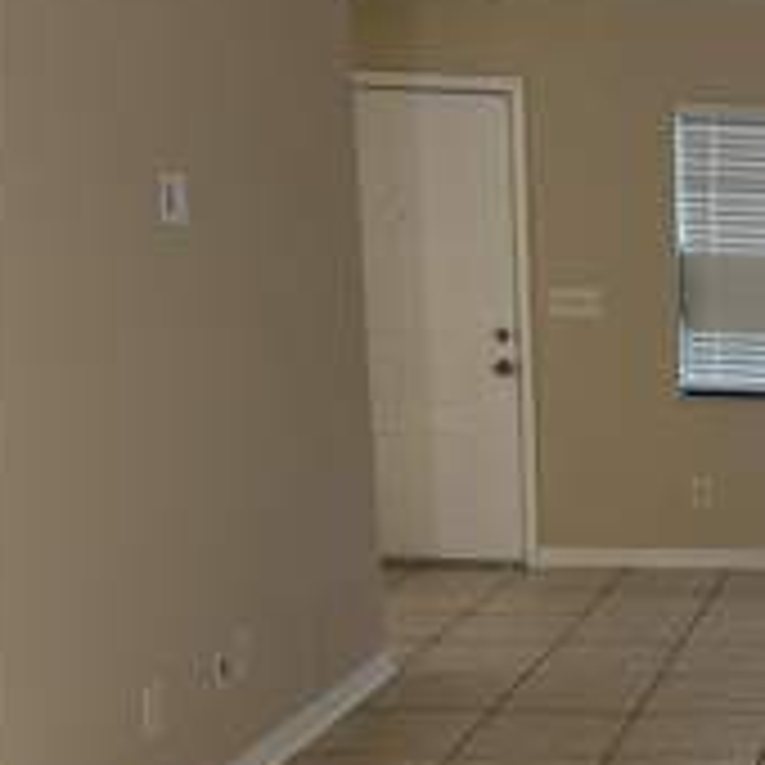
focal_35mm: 65
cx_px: 1053
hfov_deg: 22.9
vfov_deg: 26.2
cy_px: 562
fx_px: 1625
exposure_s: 1/60
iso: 320
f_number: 1.5
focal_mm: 5.7
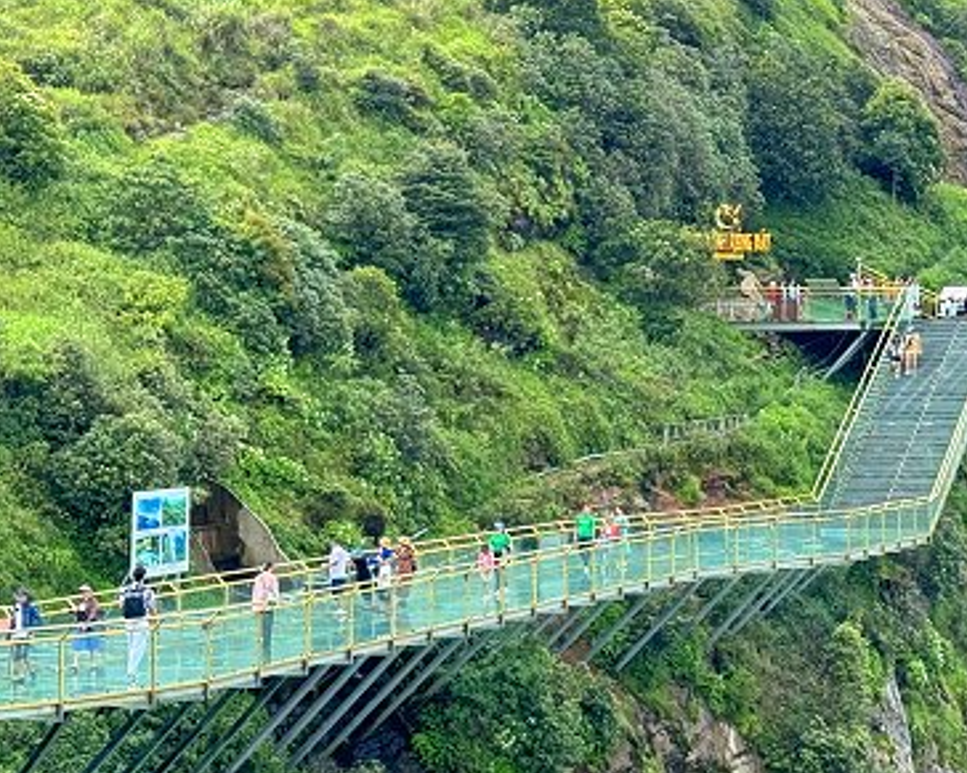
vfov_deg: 14.8
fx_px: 2947
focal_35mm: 103
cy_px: 88
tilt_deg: +5.5
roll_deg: +0.7
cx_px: 675
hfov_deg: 18.6
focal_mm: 6.76
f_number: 1.78
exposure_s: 1/822
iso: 64
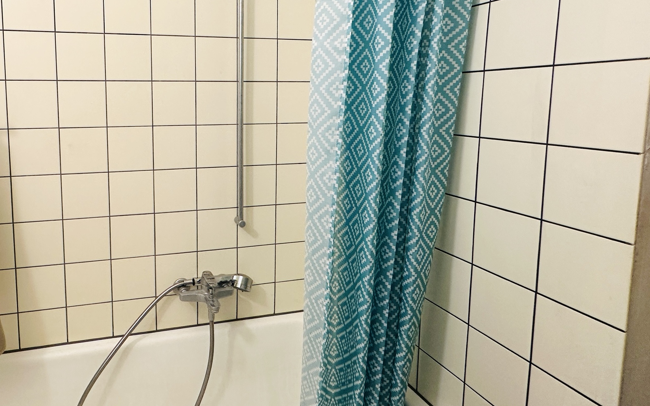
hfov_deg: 71.9
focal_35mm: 24
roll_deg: -0.4
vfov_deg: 50.4
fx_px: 425
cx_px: 202
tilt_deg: -5.8
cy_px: 144
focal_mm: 2.22
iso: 200
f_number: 2.2
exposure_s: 1/100
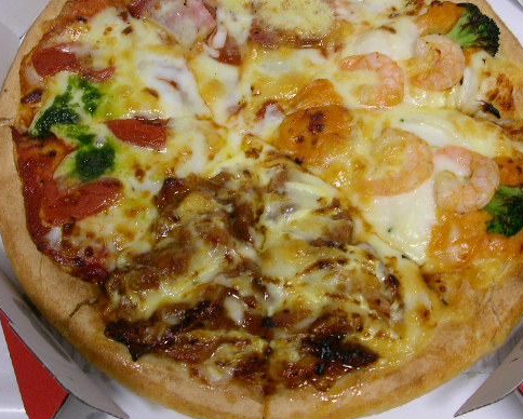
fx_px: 759
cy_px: 172
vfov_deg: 30.8
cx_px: 279
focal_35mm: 49
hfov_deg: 38.0
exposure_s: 1/14.4
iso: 100
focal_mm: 5.8
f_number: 3.5
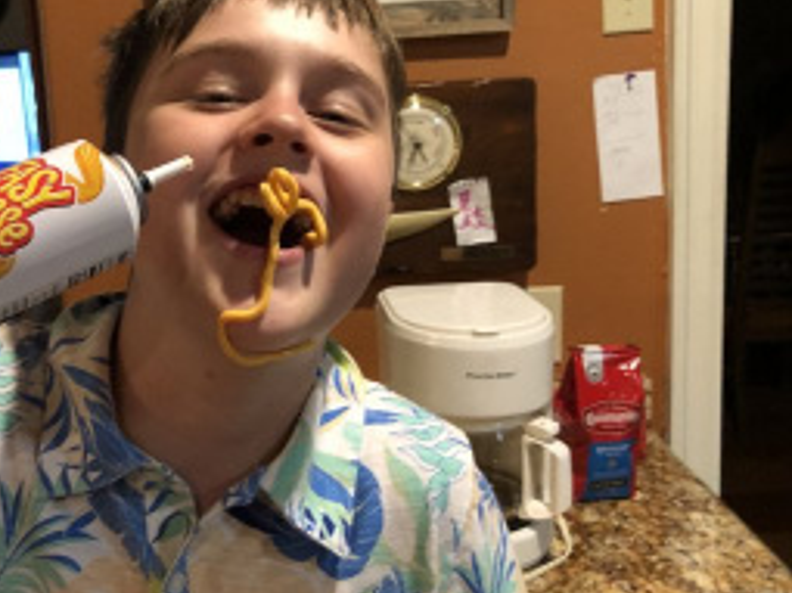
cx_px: 224
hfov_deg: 42.0
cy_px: 202
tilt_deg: -9.6
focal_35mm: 44
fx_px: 1006
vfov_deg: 32.6
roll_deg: +3.3
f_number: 1.8
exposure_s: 1/60
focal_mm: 3.99
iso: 400
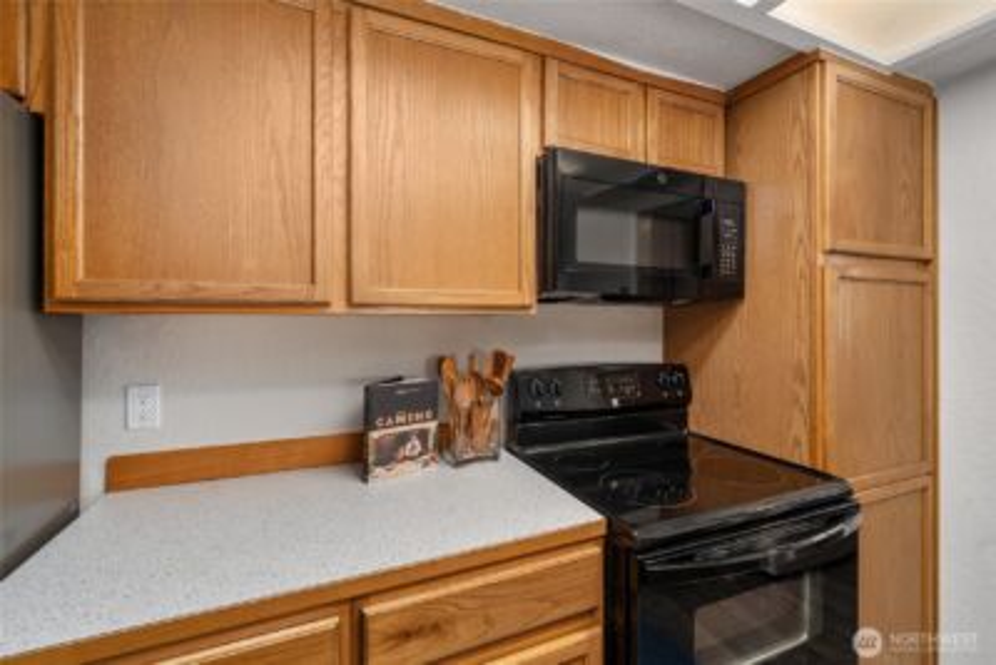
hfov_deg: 104.2
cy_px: 332
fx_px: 387
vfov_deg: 81.3
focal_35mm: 14
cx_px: 498
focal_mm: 14
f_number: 8
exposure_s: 1/20
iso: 1000
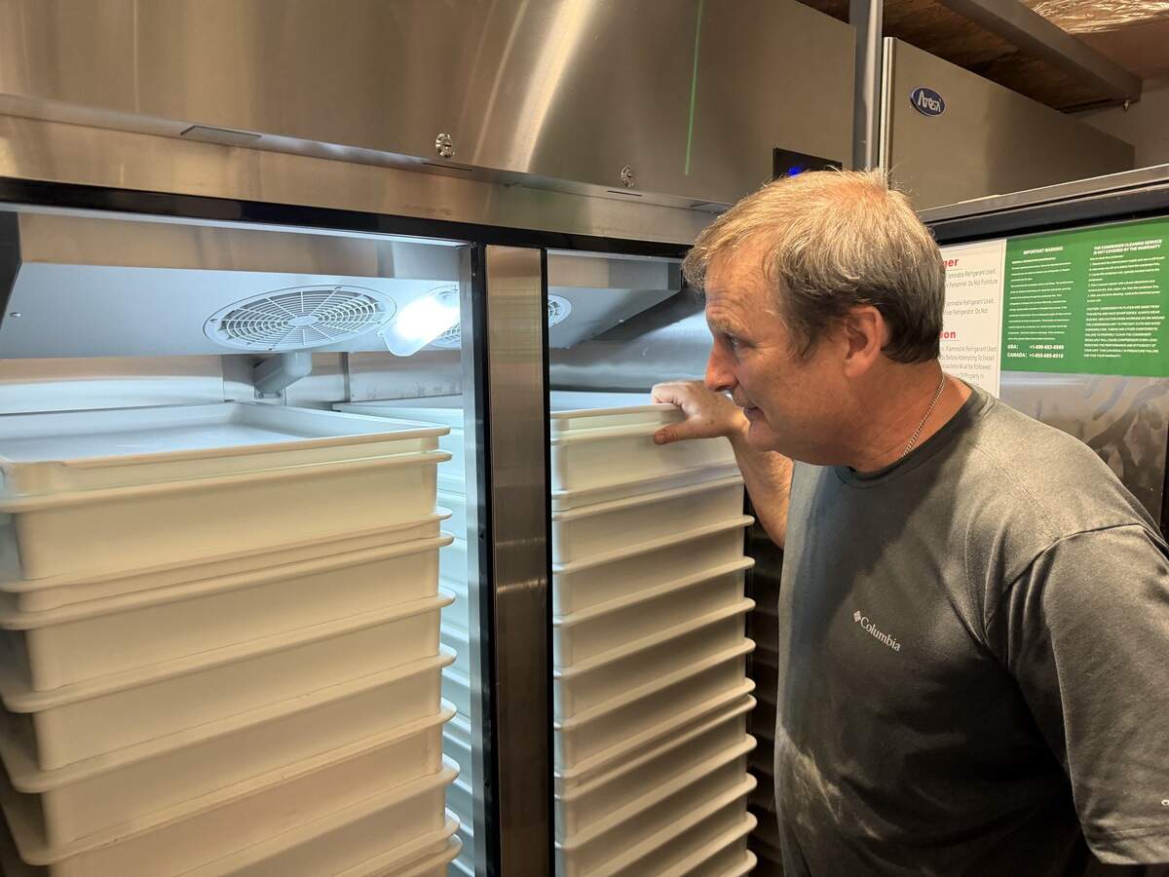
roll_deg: +0.9
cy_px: 438
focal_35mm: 24
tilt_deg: -8.0
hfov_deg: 71.6
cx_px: 584
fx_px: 810
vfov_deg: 56.8
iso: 500
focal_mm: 6.76
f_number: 1.78
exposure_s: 1/60
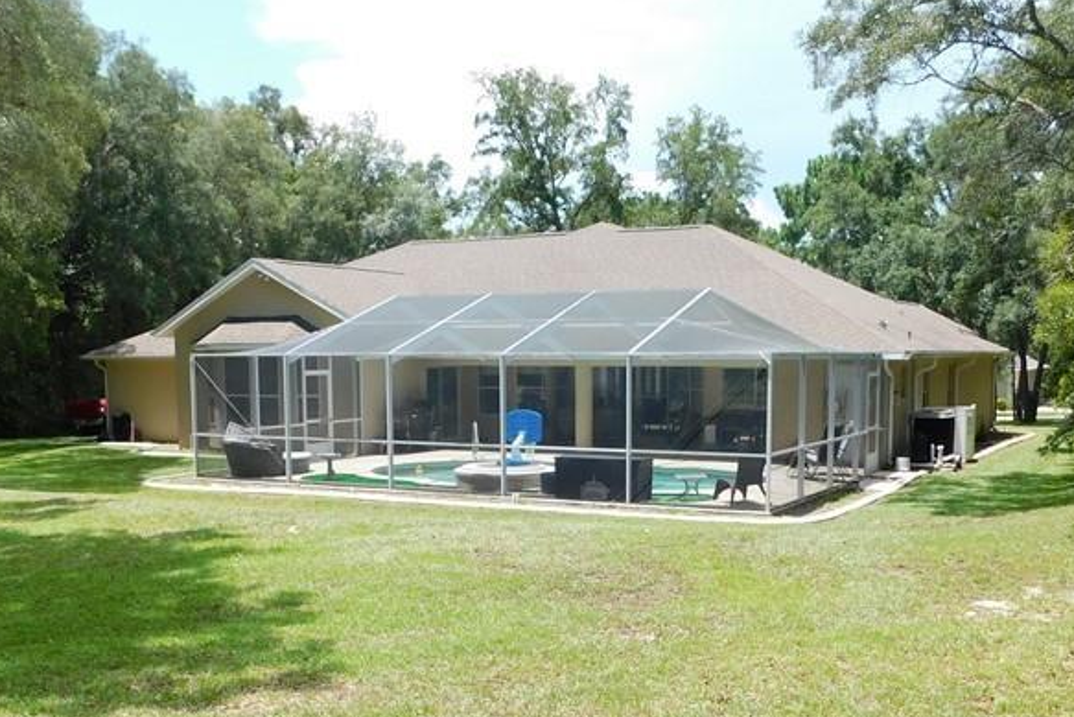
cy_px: 523
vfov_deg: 31.4
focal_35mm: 42
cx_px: 551
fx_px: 1253
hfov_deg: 46.4
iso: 125
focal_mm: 4
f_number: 3
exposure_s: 1/640
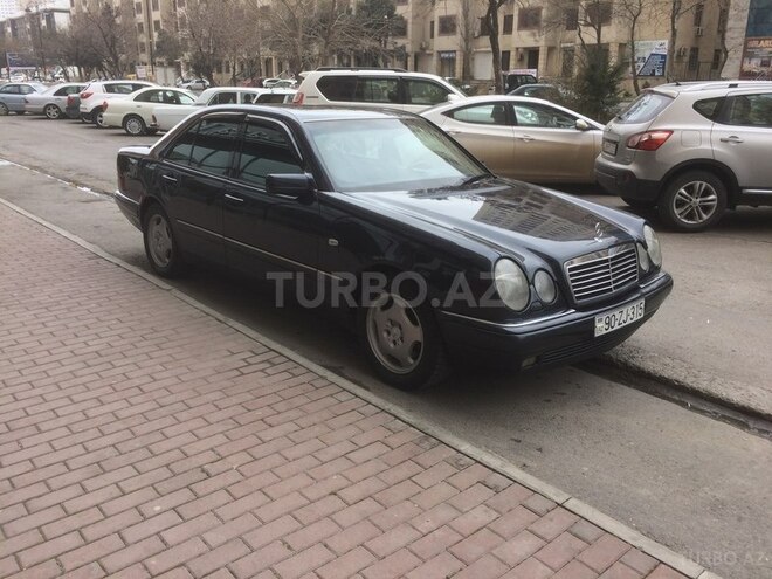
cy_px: 290
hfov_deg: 61.7
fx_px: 647
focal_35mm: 29
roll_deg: -0.3
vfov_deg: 48.2
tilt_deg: -19.0
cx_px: 386
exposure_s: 1/414
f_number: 2.2
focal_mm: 4.15
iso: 32
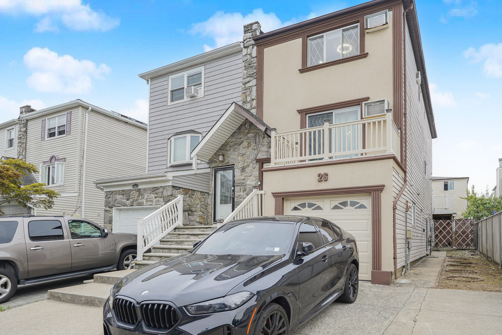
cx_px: 264
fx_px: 315
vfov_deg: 56.0
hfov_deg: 77.1
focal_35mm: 23
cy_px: 174
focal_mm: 19.5
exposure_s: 1/50
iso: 100
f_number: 5
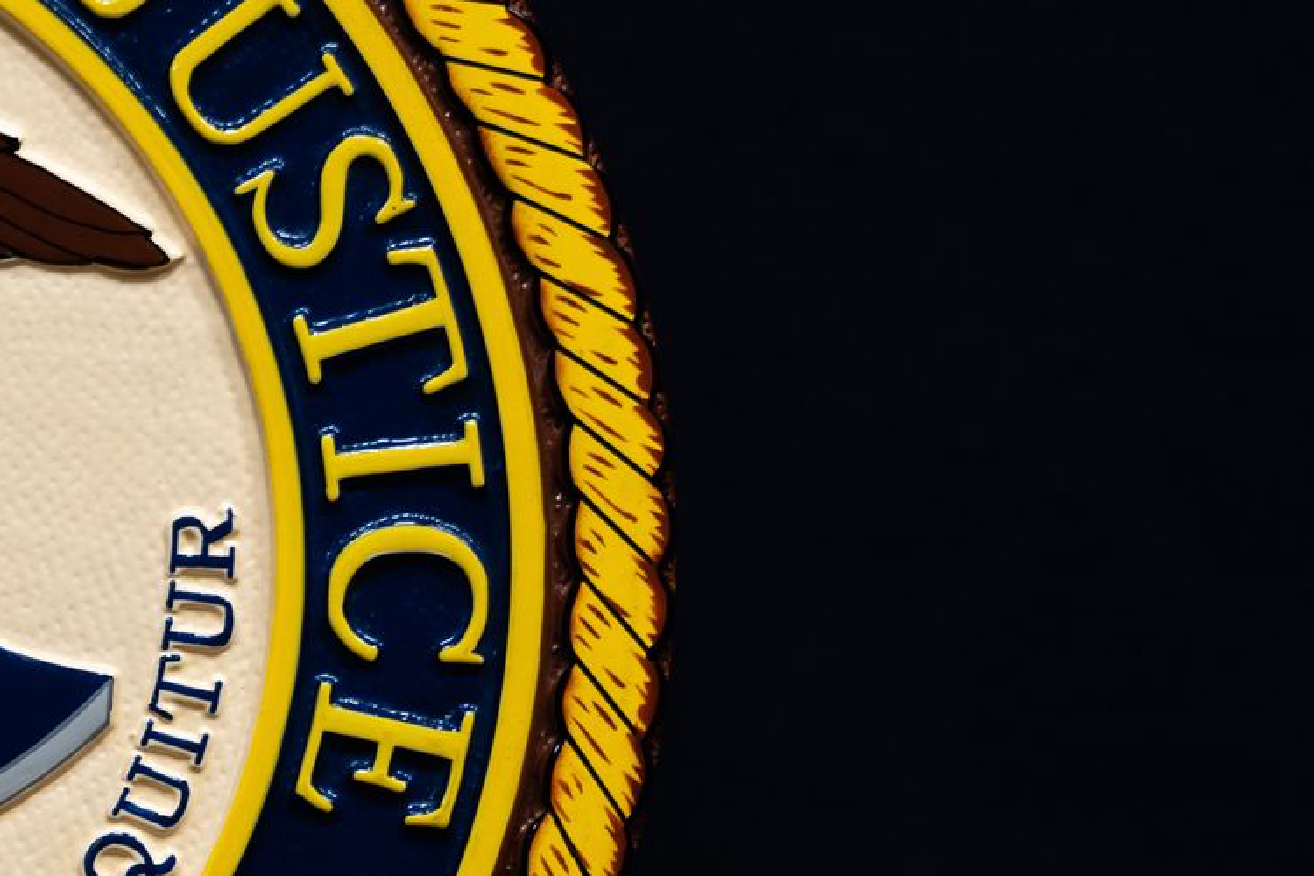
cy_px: 537
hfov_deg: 7.8
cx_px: -359
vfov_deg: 5.2
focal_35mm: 262
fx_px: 9562
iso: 640
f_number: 2
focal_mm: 96
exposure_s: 1/500
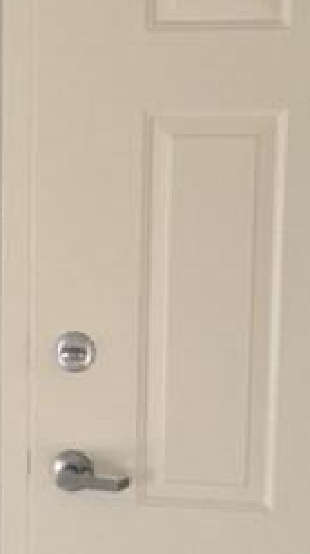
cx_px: 40
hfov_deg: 11.1
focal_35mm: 108
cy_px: 402
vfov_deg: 19.7
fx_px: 1583
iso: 80
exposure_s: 1/121
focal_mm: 6.76
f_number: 1.78
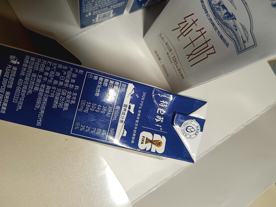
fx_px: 215
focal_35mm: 27
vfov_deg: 51.4
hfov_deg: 65.3
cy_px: 104
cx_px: 138
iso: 167
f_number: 1.9
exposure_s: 1/60
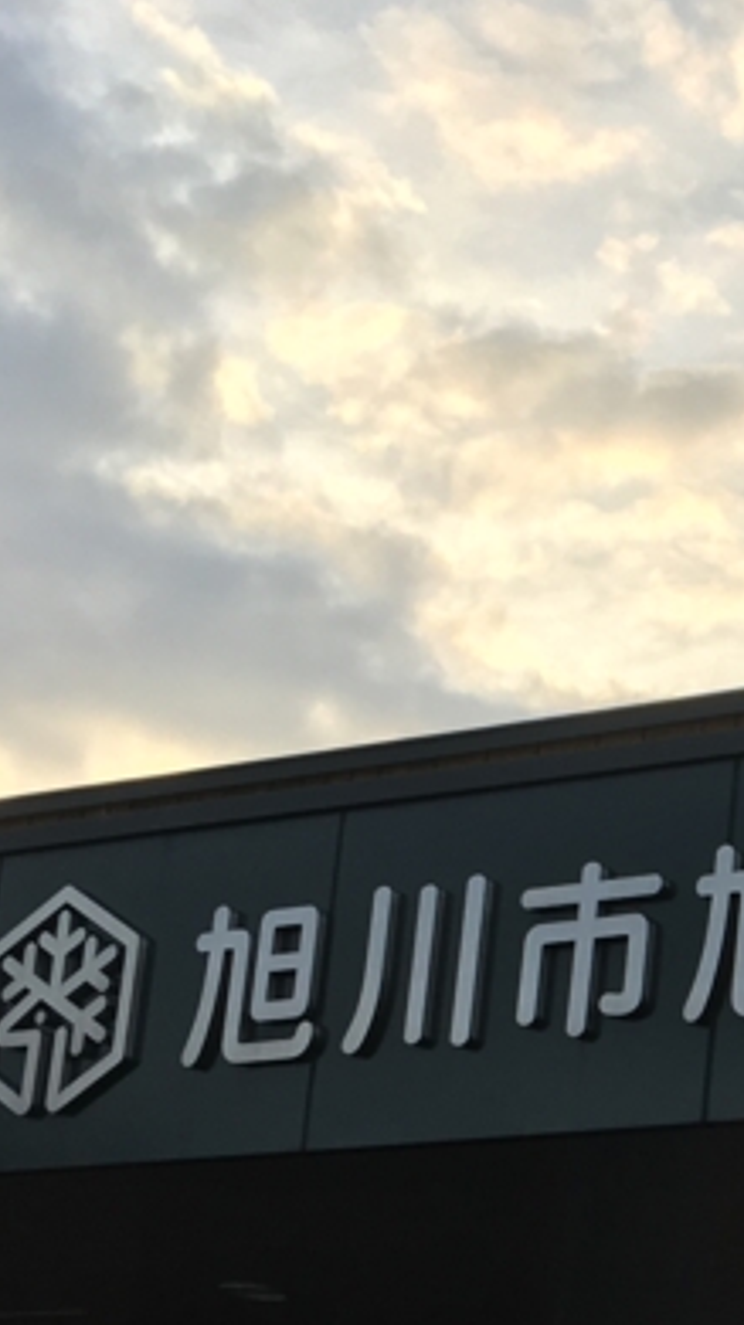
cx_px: 1288
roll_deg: -3.9
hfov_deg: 13.3
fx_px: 2915
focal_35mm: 83
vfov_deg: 24.7
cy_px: 1233
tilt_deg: +10.6
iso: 25
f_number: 2.2
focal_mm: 4.15
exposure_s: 1/493
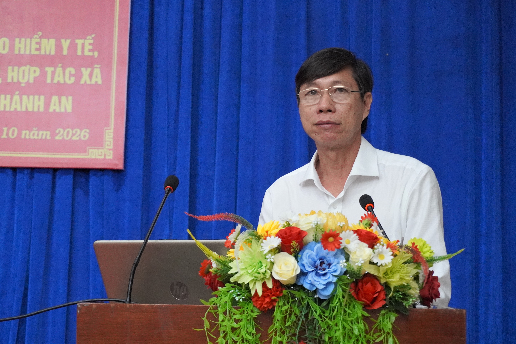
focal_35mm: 75
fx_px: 1075
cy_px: 172
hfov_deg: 27.0
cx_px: 258
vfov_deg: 18.2
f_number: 5.6
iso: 4000
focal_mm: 50
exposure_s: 1/160
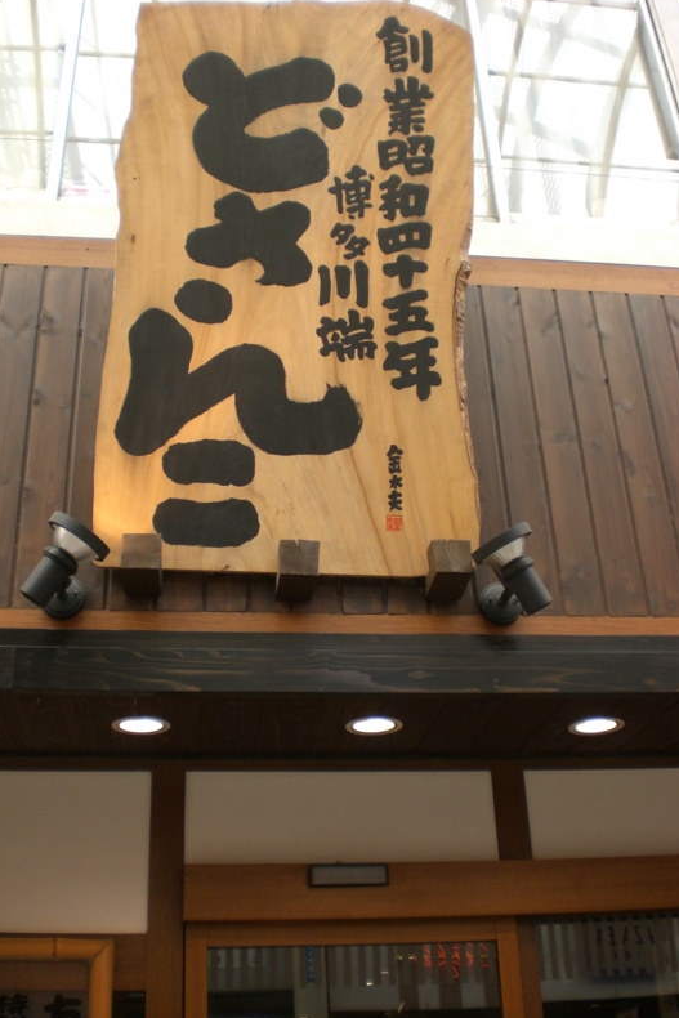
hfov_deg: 33.4
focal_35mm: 40
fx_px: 1131
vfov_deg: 48.5
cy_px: 508
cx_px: 321
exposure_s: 1/100
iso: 100
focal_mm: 6.3
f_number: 3.1
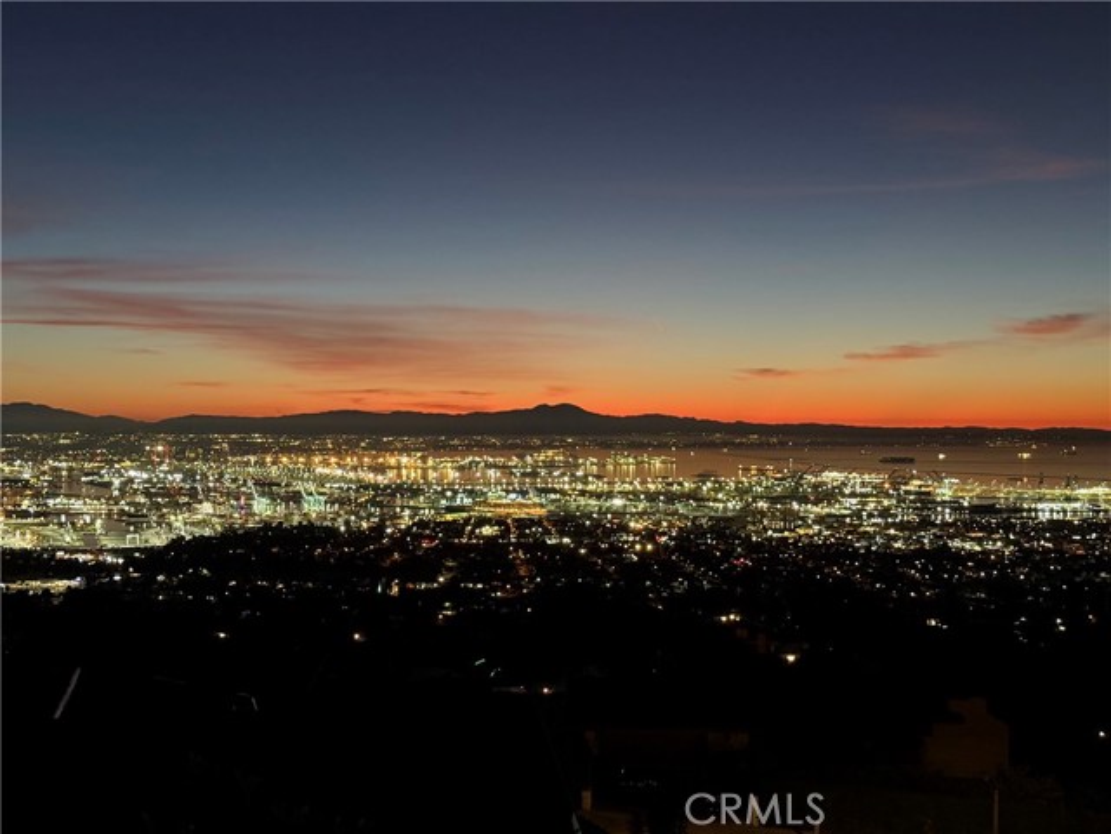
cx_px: 556
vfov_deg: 30.3
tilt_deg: +0.2
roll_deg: -0.8
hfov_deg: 39.7
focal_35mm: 48
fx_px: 1541
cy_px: 417
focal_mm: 6.76
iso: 640
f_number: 1.78
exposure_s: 1/20
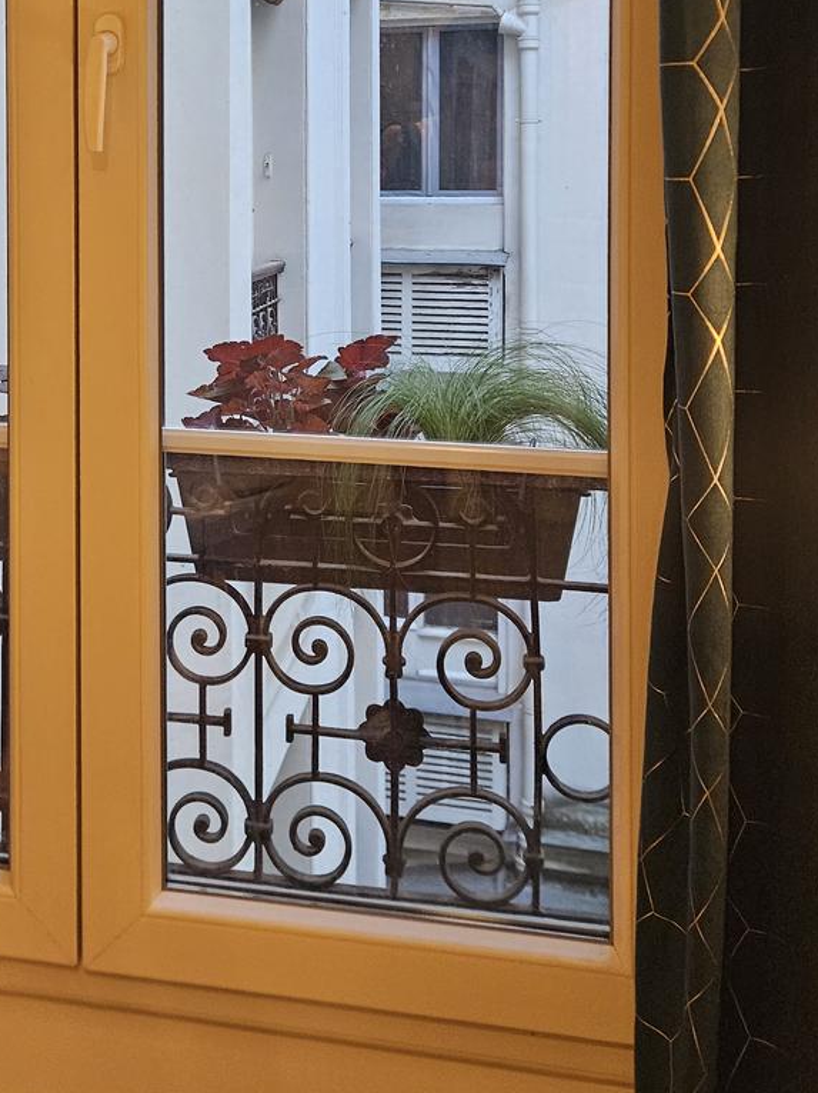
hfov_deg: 31.3
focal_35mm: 45
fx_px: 1419
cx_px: 163
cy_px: 184
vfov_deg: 40.0
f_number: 1.8
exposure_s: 1/100
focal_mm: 5.4
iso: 640
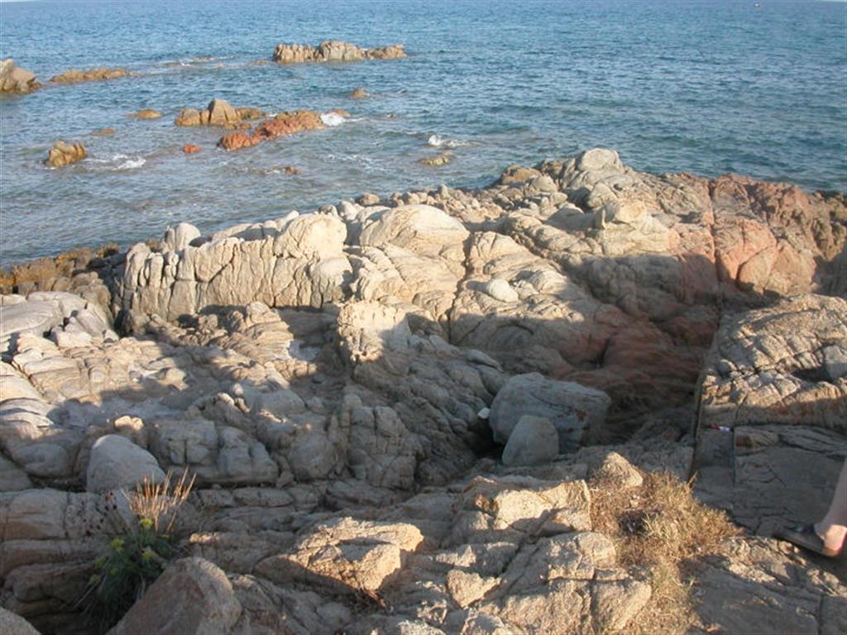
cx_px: 424
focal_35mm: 37
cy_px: 318
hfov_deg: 50.1
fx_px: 905
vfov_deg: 38.7
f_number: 4.5
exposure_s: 1/281
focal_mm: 5.6
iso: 100
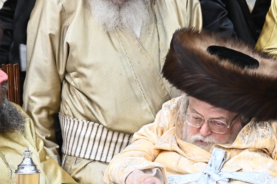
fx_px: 7186
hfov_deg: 2.2
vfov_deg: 1.5
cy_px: 65
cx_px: 229
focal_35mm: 934
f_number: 8
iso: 5000
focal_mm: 400
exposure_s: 1/100
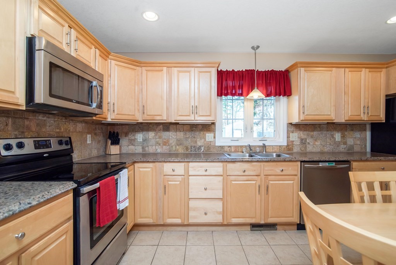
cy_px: 132
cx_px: 198
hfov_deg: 96.7
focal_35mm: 16
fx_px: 176
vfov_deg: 73.8
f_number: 7.1
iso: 400
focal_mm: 16
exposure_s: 1/200
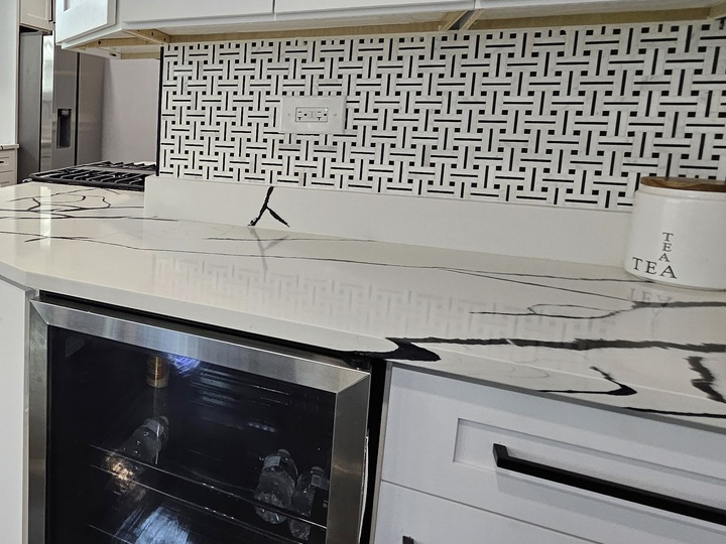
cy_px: 188
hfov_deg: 56.7
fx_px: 545
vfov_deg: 52.2
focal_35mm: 26
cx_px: 55
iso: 100
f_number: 2.2
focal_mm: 1.74
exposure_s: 1/60.2
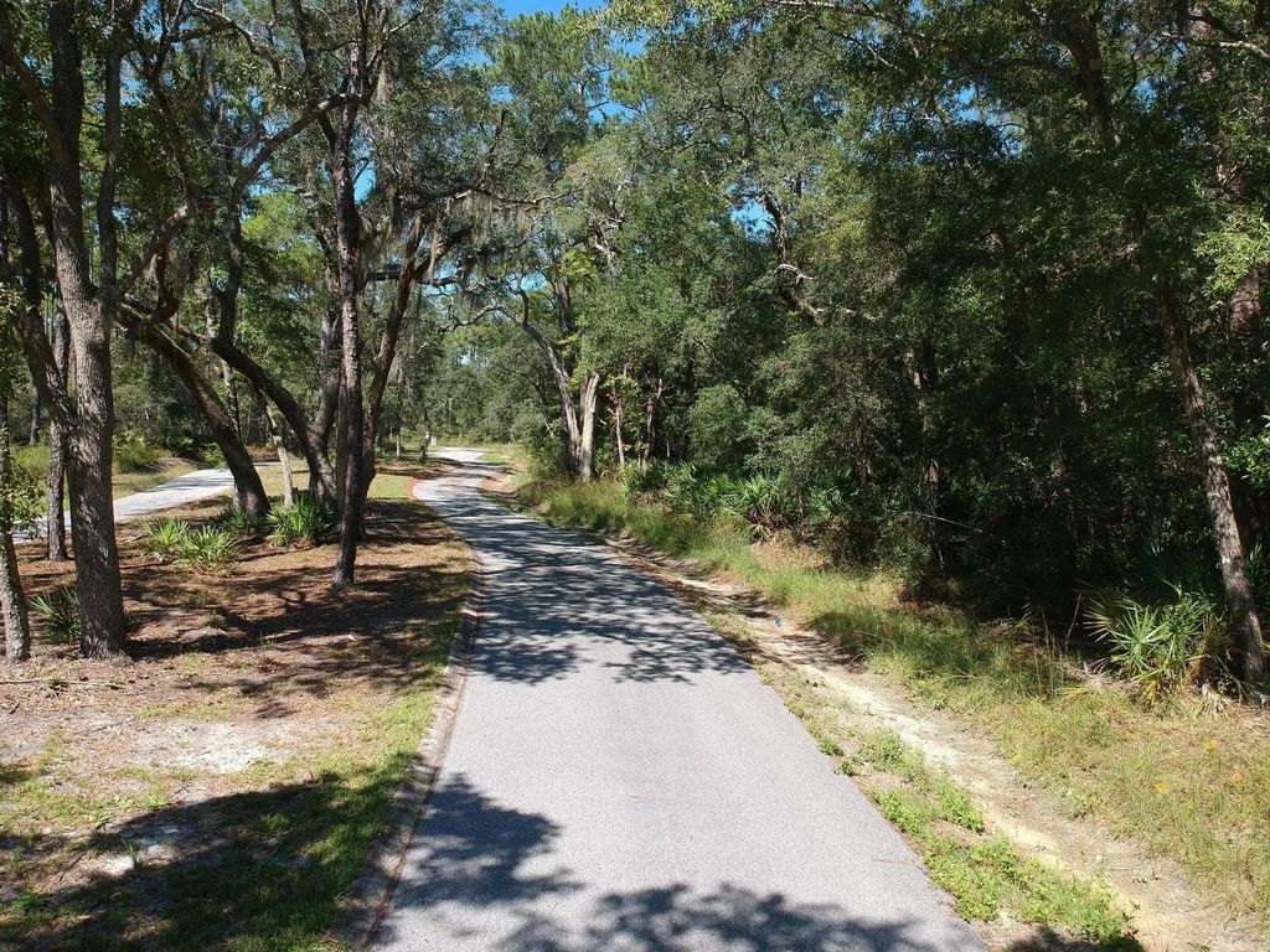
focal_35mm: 25
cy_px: 476
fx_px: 917
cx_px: 635
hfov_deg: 69.4
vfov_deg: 54.9
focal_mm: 4.49
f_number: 2.6
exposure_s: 1/500
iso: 100
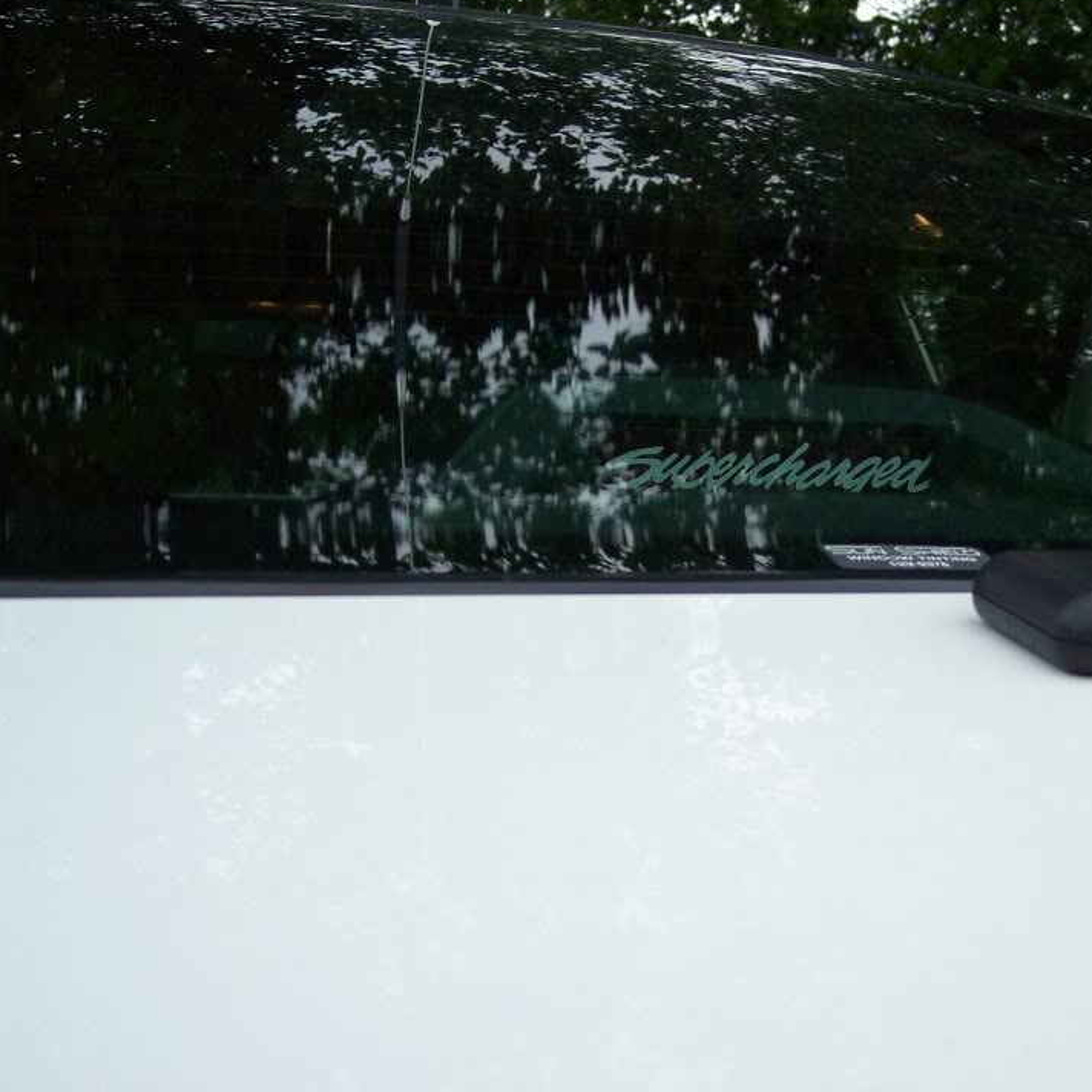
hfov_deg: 34.2
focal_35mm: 49
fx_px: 1749
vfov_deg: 34.7
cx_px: 765
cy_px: 541
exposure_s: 1/500
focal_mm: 8
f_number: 2.8
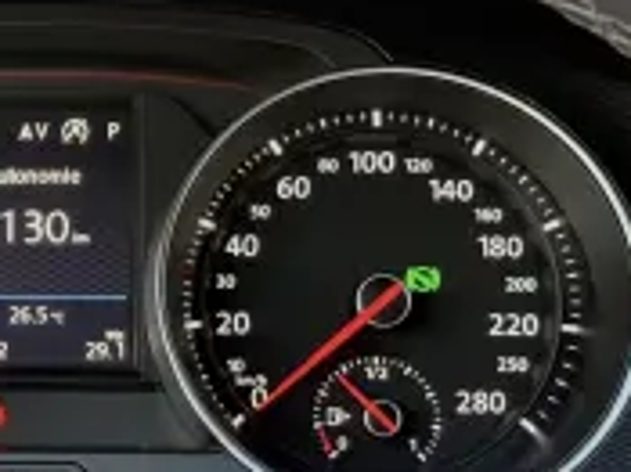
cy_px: 263
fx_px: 1803
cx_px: 36
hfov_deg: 19.4
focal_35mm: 99
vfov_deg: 14.9
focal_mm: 6.76
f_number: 1.78
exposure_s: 1/60
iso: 200
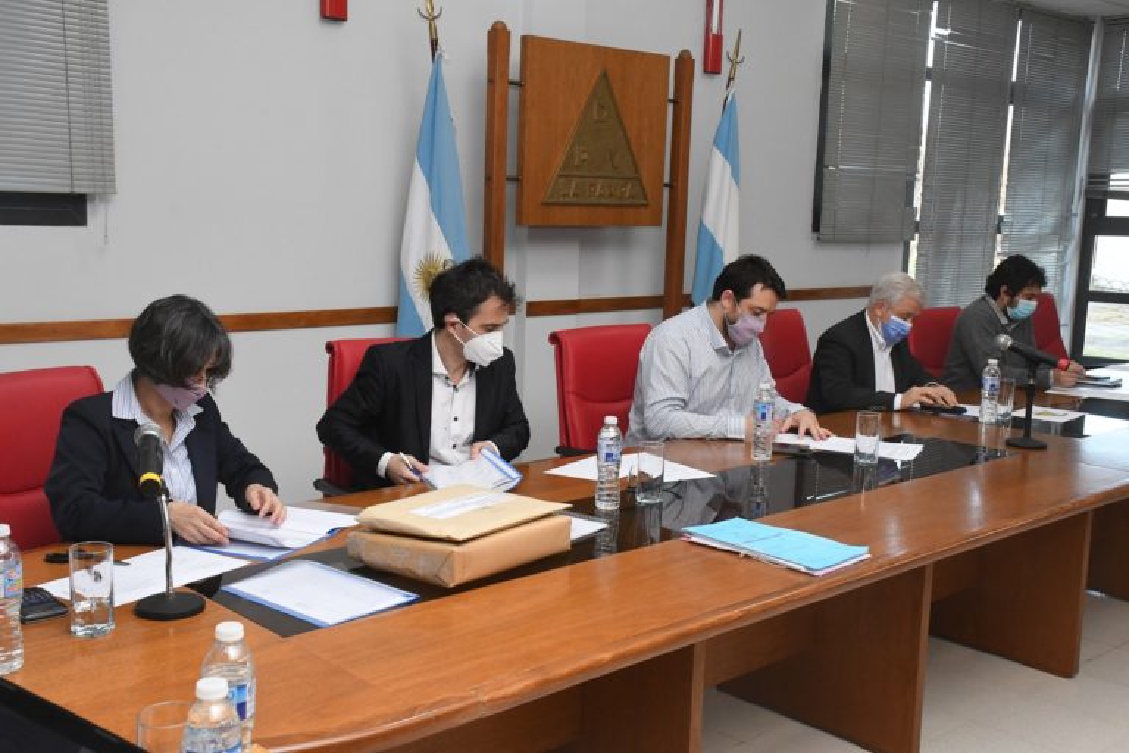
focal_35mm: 39
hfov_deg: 49.6
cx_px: 564
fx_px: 1223
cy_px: 376
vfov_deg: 34.2
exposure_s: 1/200
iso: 3200
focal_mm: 26
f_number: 8
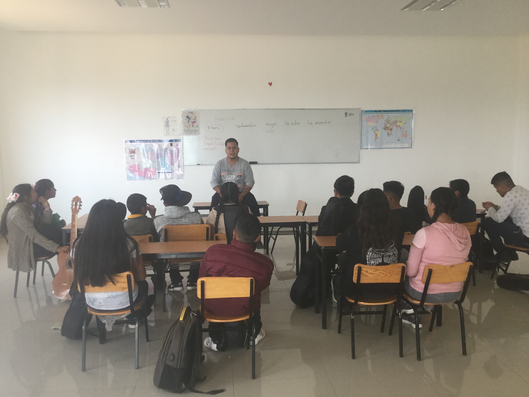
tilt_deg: -8.3
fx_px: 474
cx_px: 264
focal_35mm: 31
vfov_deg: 45.4
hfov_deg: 58.4
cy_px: 198
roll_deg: +0.1
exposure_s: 1/40
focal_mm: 3.3
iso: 25
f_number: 2.4
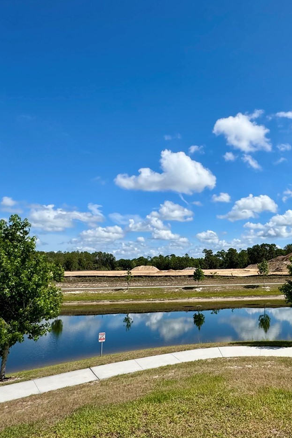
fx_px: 304
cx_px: 233
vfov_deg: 71.4
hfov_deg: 48.4
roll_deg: +1.0
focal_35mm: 25
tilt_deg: +4.6
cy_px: 240
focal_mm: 2.22
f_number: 2.2
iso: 50
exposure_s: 1/3390
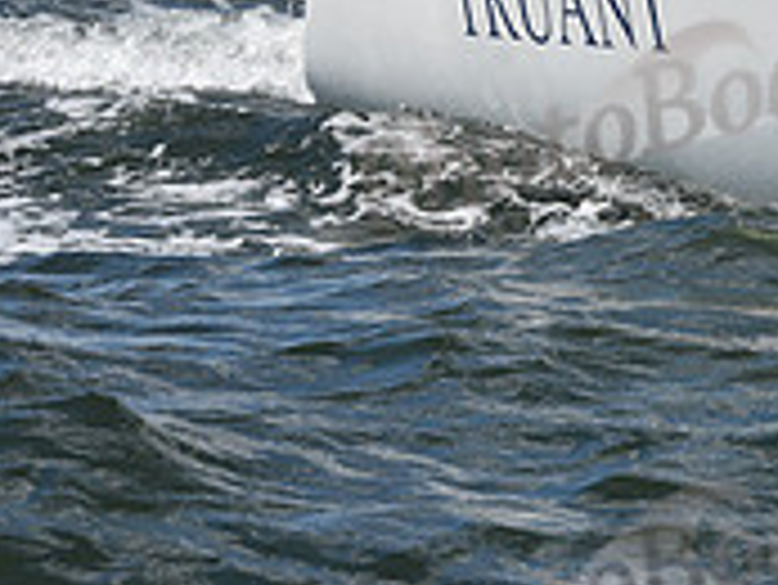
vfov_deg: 4.6
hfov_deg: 6.1
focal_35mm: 323
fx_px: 7265
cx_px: 1223
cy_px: -182
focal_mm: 100
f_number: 10
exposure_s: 1/1250
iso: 320
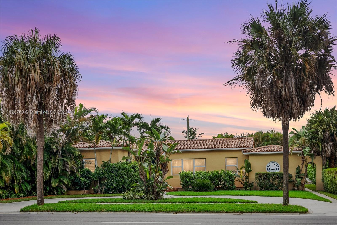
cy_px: 112
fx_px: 393
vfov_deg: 31.9
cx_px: 168
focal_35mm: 42
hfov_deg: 46.4
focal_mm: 28
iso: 400
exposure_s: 1/640
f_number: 8
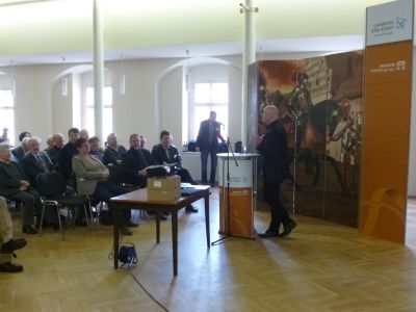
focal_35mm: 36
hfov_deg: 51.4
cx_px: 208
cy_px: 156
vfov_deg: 39.7
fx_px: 433
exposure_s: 1/15
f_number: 3.1
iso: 400
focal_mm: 6.4
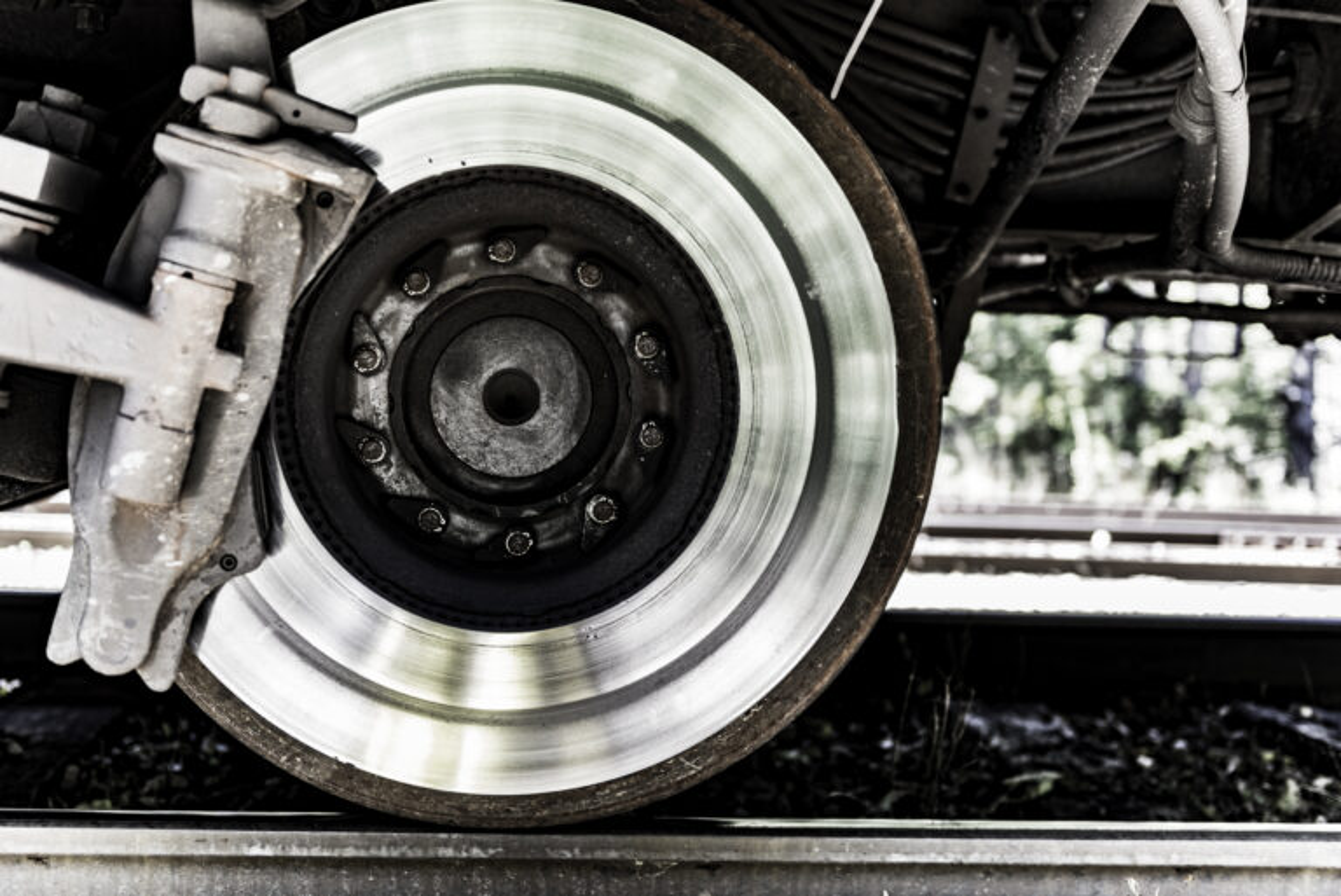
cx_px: 670
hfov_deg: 46.4
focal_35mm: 42
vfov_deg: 31.9
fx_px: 1565
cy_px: 448
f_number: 2.8
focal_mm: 42
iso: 100
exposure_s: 1/40
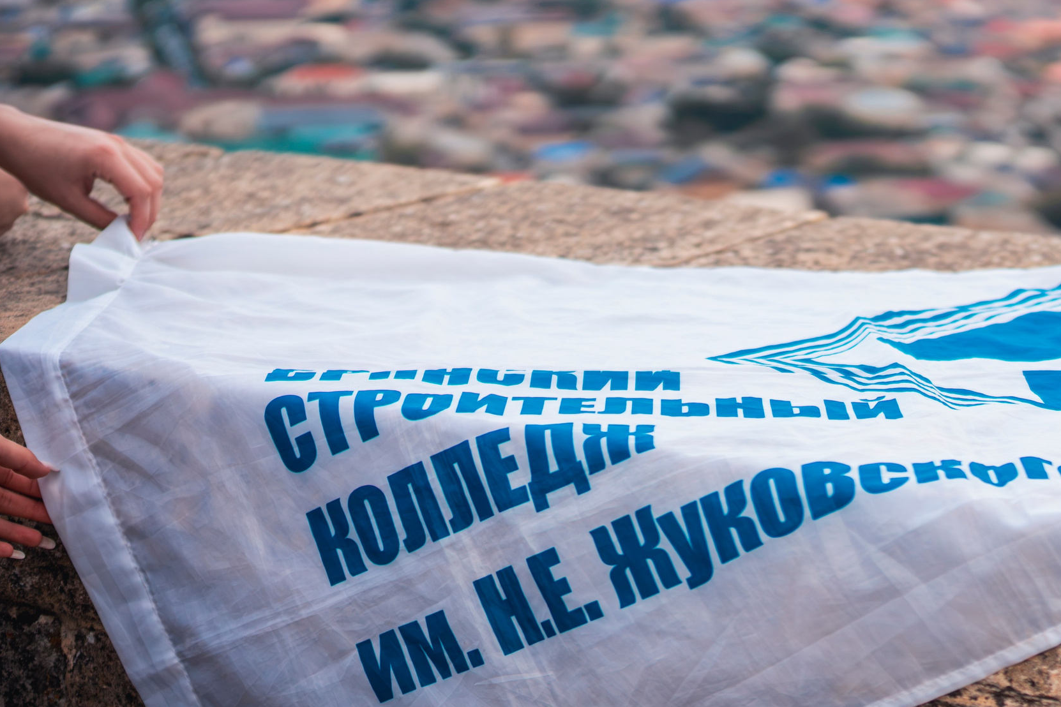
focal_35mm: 77
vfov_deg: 17.7
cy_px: 365
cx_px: 788
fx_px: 2269
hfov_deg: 26.0
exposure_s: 1/8000
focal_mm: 50
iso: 800
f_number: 1.8
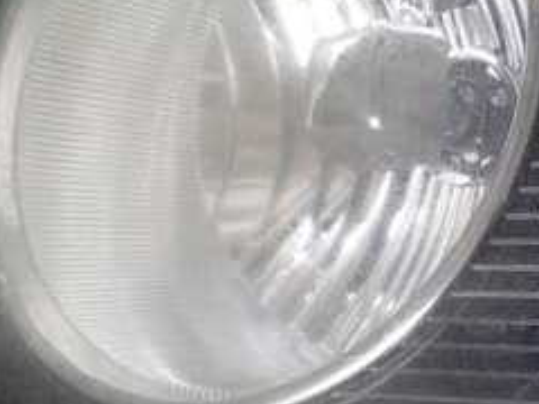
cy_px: 47
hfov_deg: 26.0
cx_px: 303
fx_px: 1168
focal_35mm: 75
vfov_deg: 19.3
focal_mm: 5.4
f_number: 3.2
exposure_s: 1/60
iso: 100
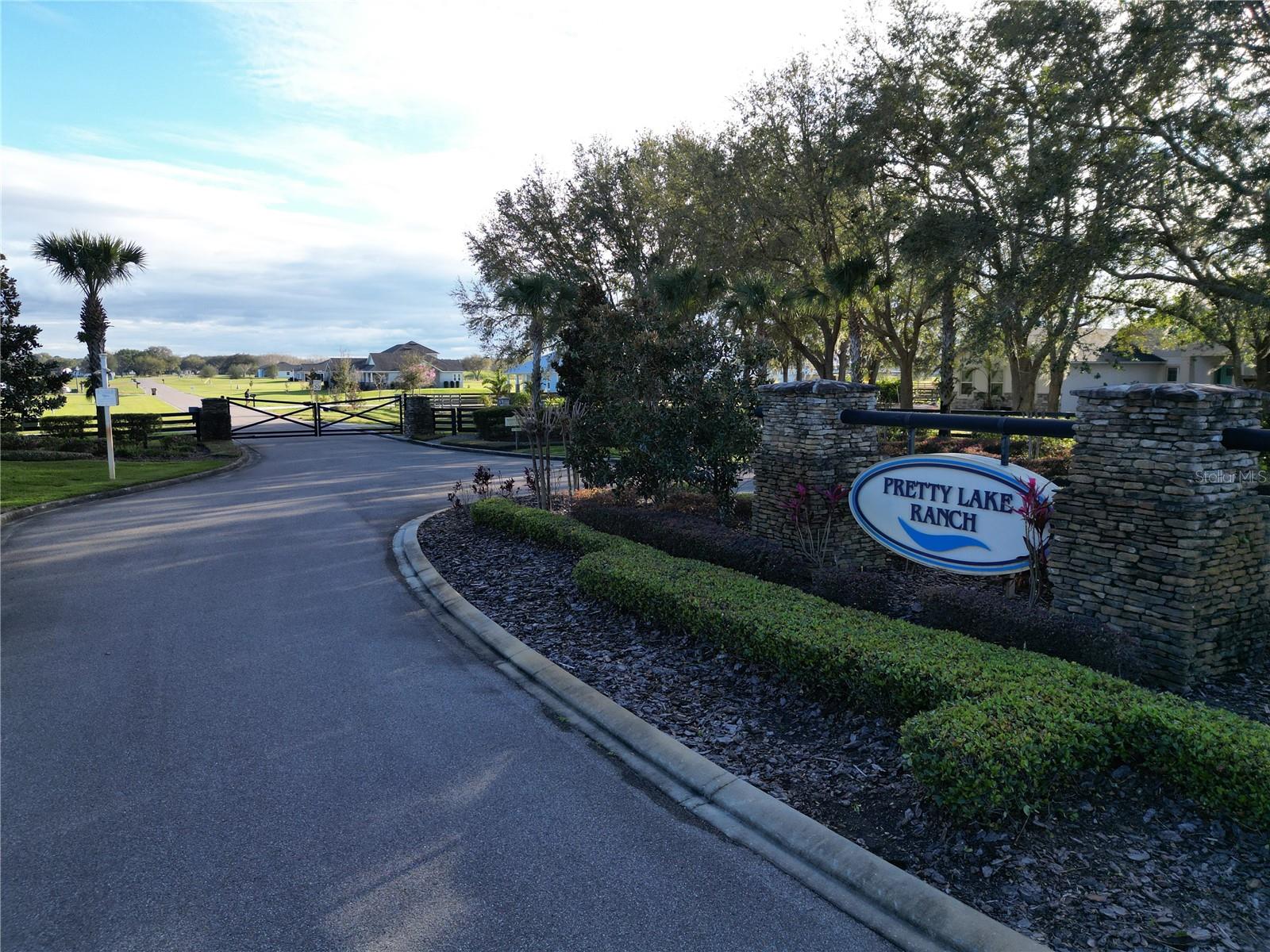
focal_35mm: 24
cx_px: 635
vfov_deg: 56.8
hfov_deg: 71.6
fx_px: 881
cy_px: 476
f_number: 1.7
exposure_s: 1/1000
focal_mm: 6.72
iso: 110
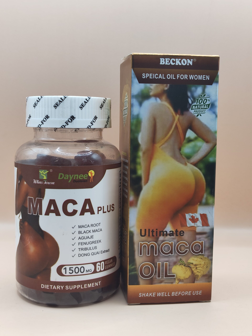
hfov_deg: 29.1
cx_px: 126
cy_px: 168
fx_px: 485
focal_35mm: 50
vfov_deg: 38.2
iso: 202
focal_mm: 5.56
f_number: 1.88
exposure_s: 1/100
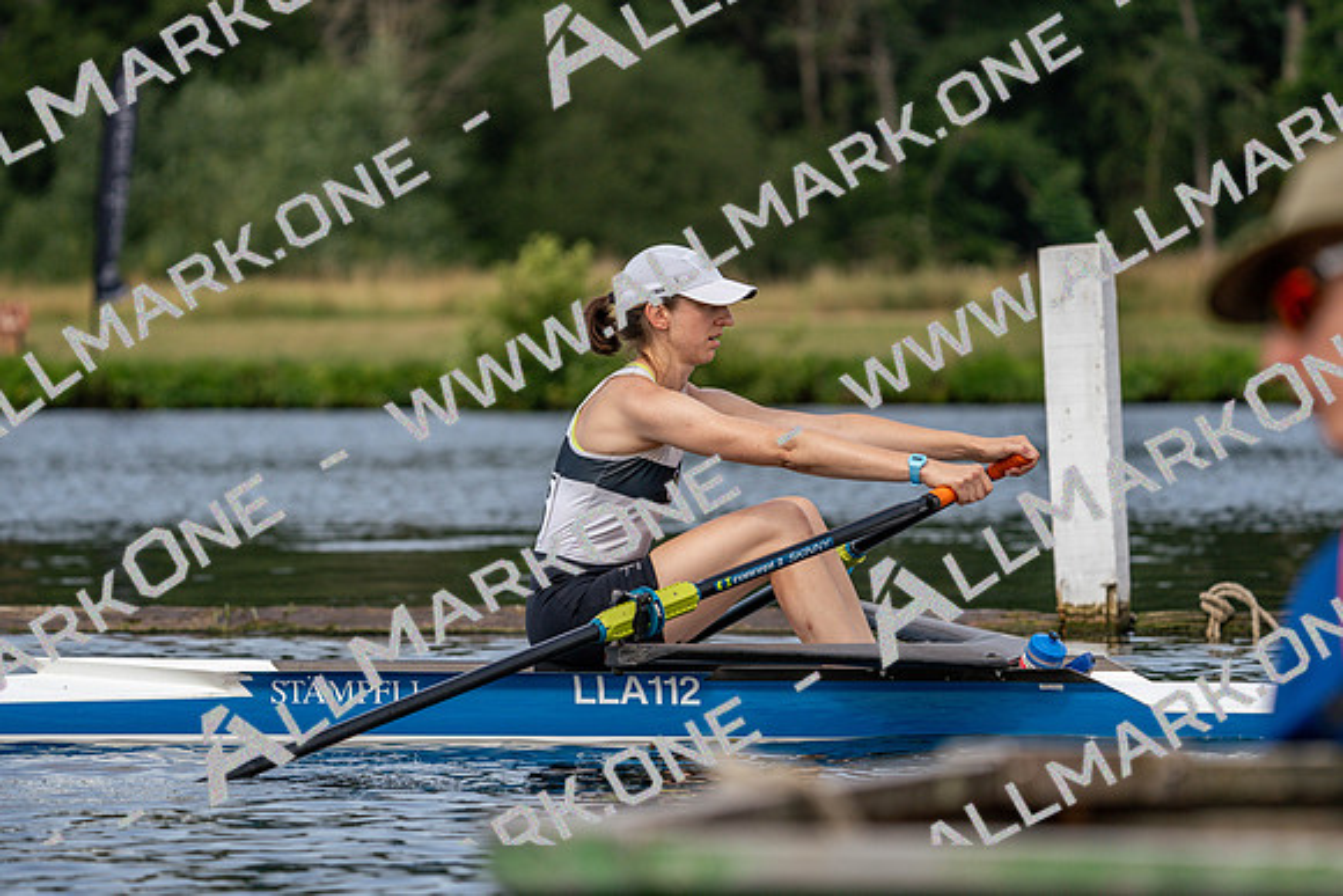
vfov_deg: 5.3
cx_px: 672
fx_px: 9739
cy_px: 448
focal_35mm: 261
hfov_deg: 7.9
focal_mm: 261
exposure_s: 1/1600
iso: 320
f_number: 5.6
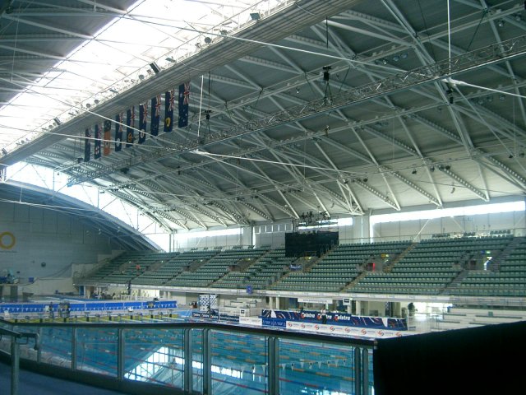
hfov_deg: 47.9
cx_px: 263
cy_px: 198
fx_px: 593
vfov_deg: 36.8
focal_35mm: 39
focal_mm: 8
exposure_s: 1/80
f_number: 2.8
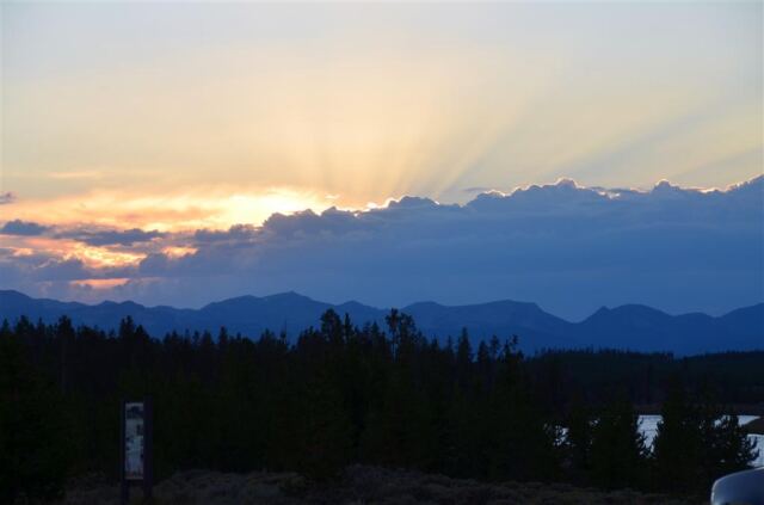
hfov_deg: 15.2
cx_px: 382
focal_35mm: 135
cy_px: 252
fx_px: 2857
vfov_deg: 10.1
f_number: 8
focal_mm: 90
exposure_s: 1/250
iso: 200
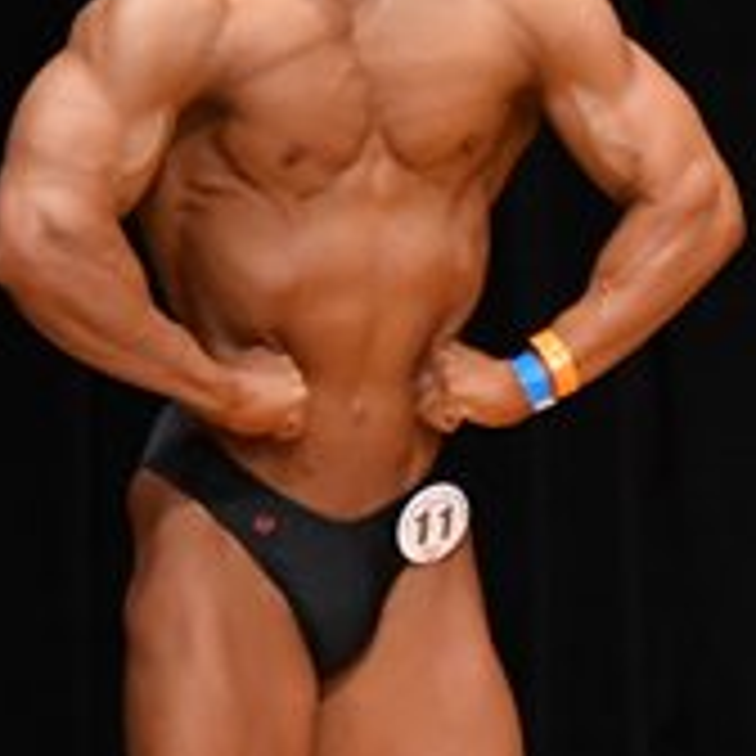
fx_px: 26142
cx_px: 1420
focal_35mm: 1058
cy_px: 508
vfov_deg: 1.7
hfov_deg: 1.7
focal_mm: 180
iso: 4000
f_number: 5.6
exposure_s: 1/400
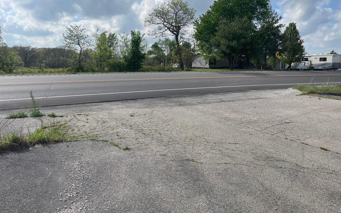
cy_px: 89
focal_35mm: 28
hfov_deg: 66.5
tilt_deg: -6.2
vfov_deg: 44.4
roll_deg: +0.1
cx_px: 171
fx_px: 260
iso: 32
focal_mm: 4.2
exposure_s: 1/5291
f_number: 1.6
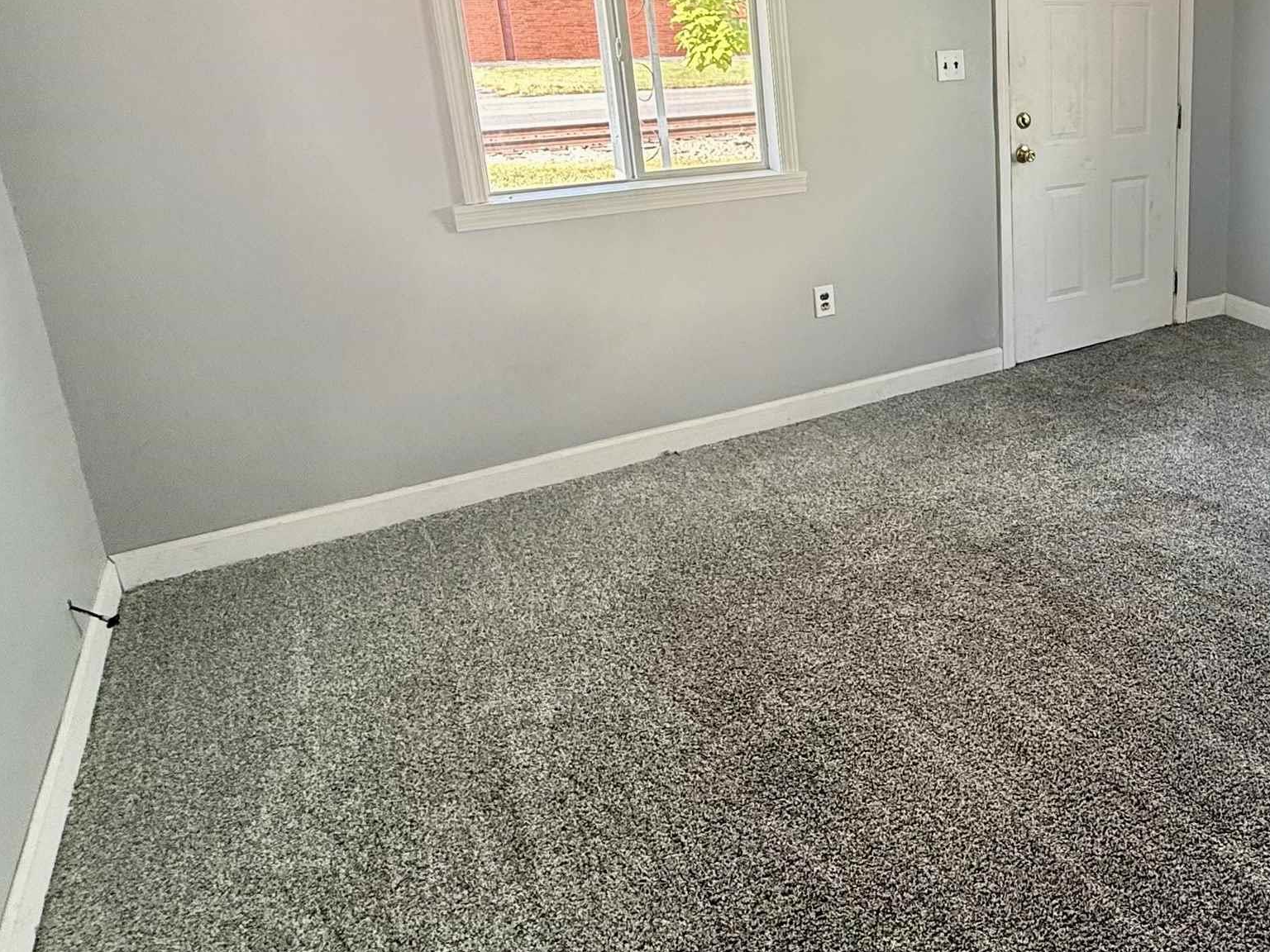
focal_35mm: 28
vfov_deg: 48.2
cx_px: 1149
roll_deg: -0.7
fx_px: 1027
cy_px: 261
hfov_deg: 54.9
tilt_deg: -13.9
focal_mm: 2.22
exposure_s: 1/30
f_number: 2.2
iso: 80
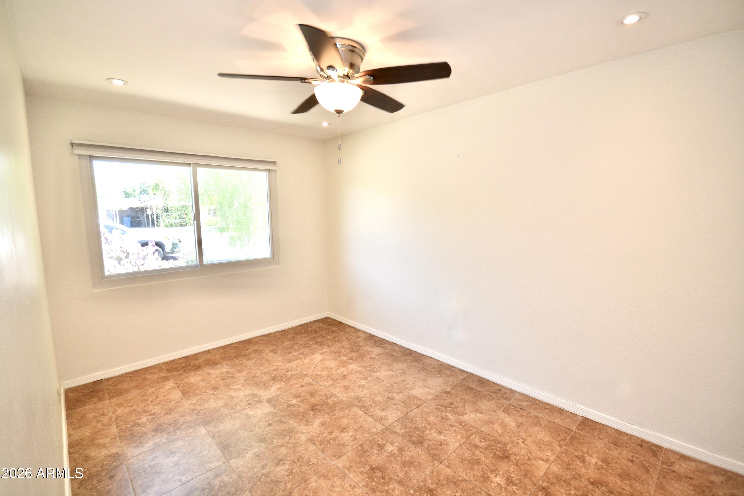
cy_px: 248
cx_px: 372
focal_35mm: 15
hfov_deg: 100.4
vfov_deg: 77.3
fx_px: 310
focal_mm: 10
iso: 400
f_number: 5.6
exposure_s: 1/100
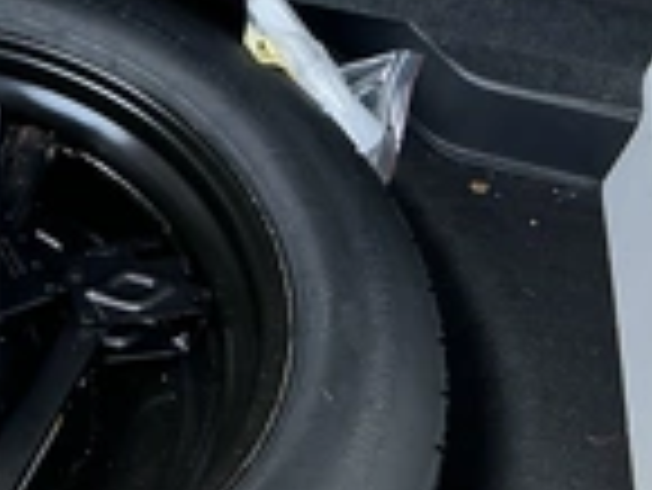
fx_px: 1452
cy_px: 315
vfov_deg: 19.1
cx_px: -18
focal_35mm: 77
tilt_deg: -47.7
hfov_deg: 24.1
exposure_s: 1/172
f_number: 1.8
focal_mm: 3
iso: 32
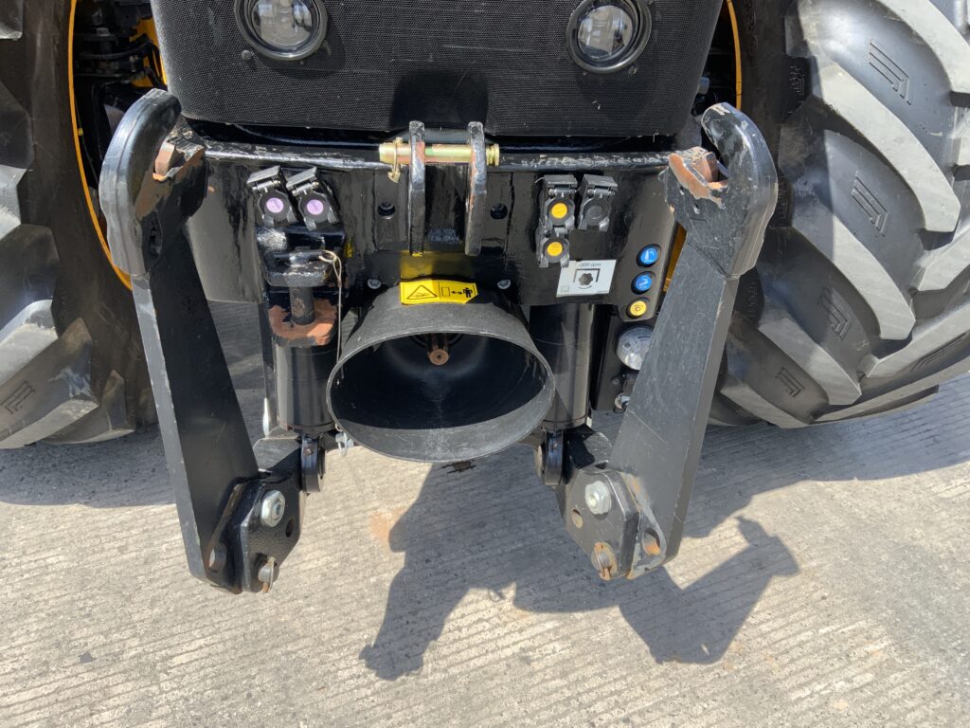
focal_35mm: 29
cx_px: 485
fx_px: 813
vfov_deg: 48.2
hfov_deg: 61.7
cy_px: 364
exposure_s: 1/580
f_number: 1.8
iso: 16
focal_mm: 3
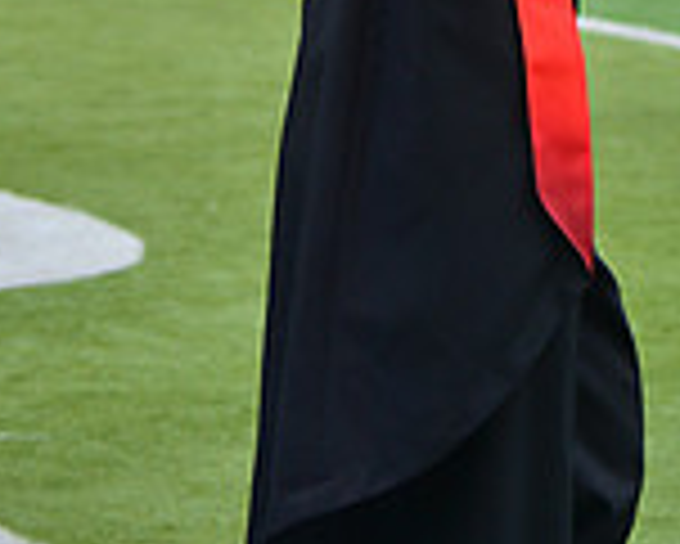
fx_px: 4833
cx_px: 637
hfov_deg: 8.0
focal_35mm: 240
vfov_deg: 6.3
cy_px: -454
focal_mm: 86
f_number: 5.6
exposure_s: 1/1000
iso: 200
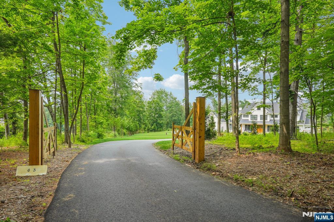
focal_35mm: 22
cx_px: 167
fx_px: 209
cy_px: 111
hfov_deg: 77.3
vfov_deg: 56.1
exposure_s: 1/40
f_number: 10
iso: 100
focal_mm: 22.5
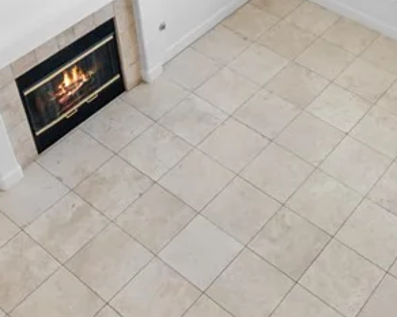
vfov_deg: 26.3
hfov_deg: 33.3
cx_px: 269
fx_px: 657
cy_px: 37
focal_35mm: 56
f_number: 8
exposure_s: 1/800
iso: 400
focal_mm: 17
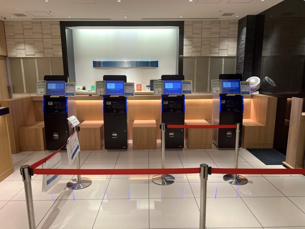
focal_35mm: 26
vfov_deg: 53.1
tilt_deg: -9.6
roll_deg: +2.5
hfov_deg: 67.3
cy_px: 114
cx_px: 152
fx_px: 229
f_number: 1.5
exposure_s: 1/100
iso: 100
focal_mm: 5.7
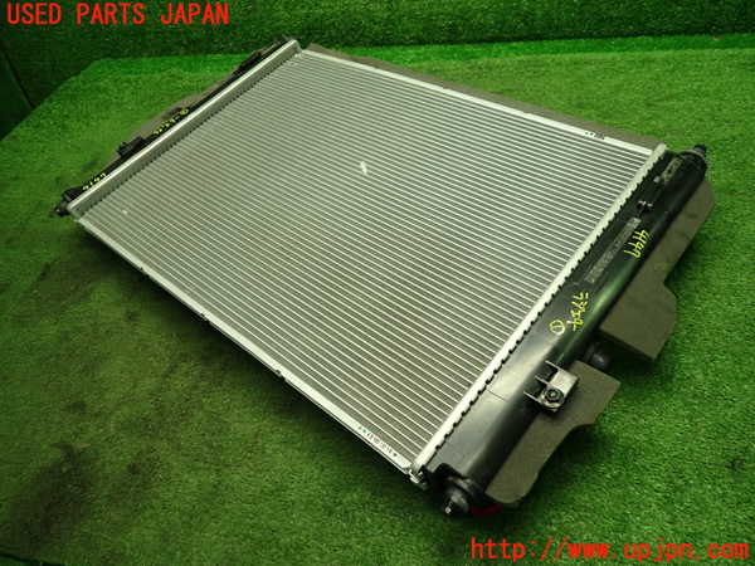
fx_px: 545
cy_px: 283
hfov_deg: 69.4
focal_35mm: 25
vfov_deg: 54.9
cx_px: 378
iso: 200
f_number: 2
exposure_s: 1/50
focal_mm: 4.5
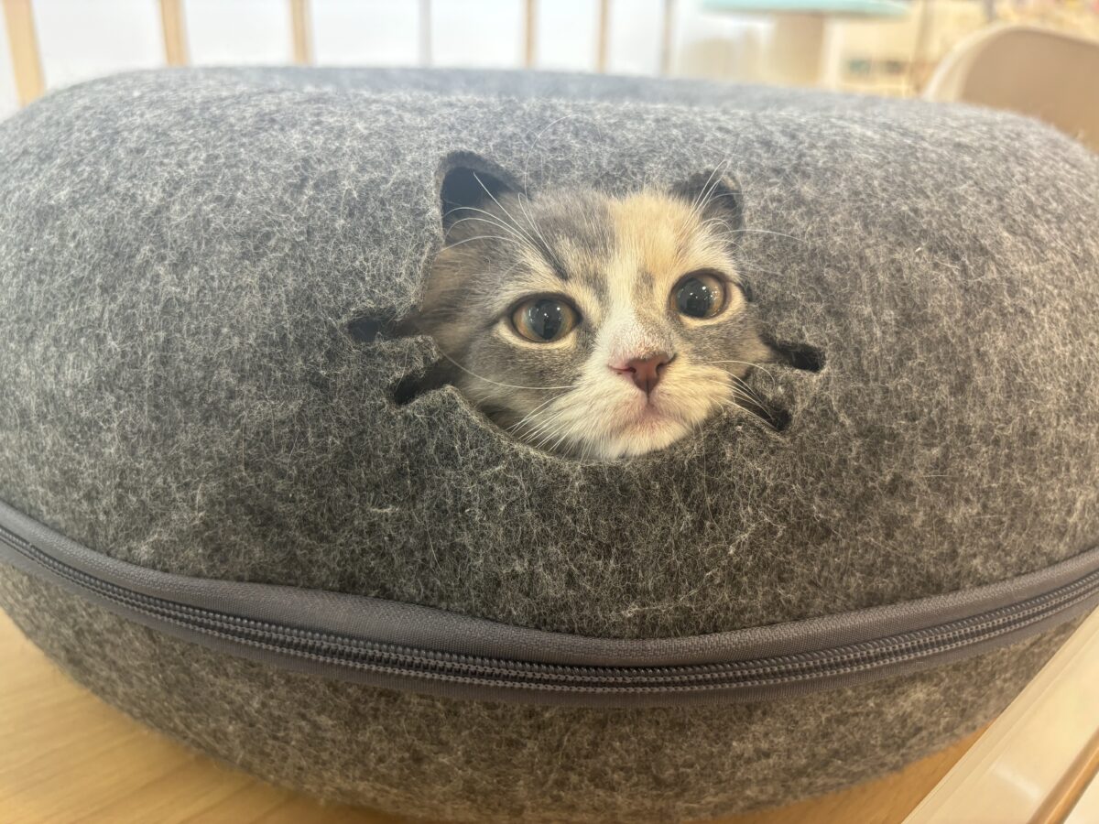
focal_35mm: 26
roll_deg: -2.9
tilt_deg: -23.0
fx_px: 825
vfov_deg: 53.1
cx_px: 550
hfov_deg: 67.3
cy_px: 412
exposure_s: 1/50
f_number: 1.6
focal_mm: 5.96
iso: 160
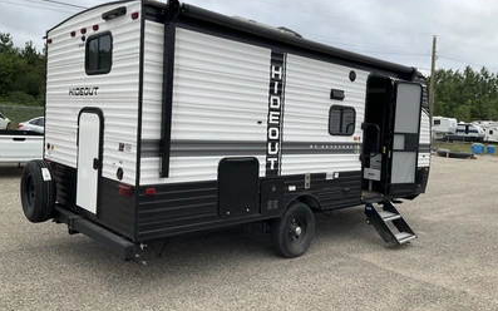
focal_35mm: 31
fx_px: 421
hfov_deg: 61.2
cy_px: 140
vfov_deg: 40.5
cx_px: 250
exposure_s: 1/365
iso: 25
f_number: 1.8
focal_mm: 3
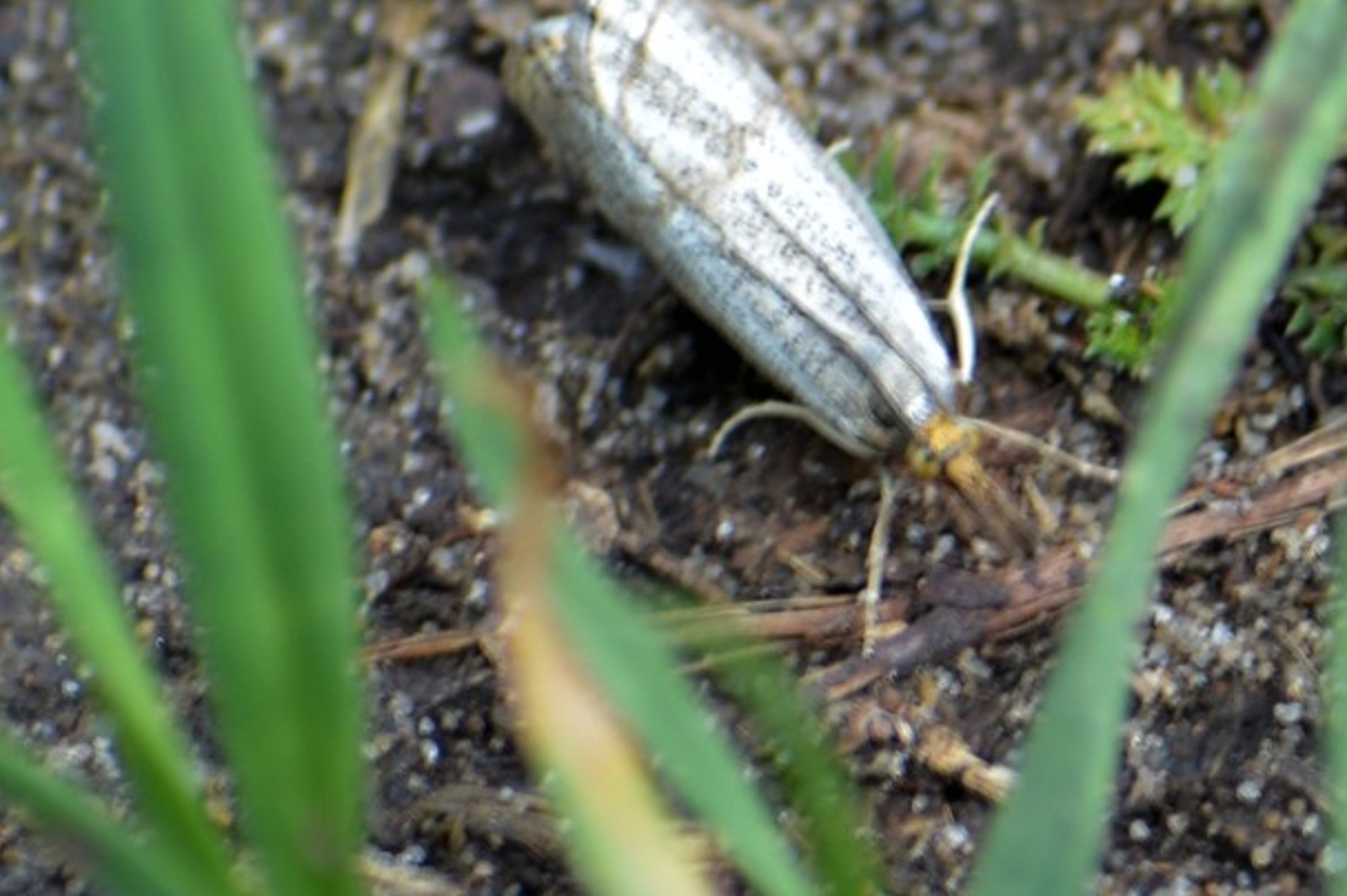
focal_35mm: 712
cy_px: 257
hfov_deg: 2.9
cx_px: 879
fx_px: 26625
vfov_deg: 1.9
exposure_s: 1/125
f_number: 8
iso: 160
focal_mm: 300
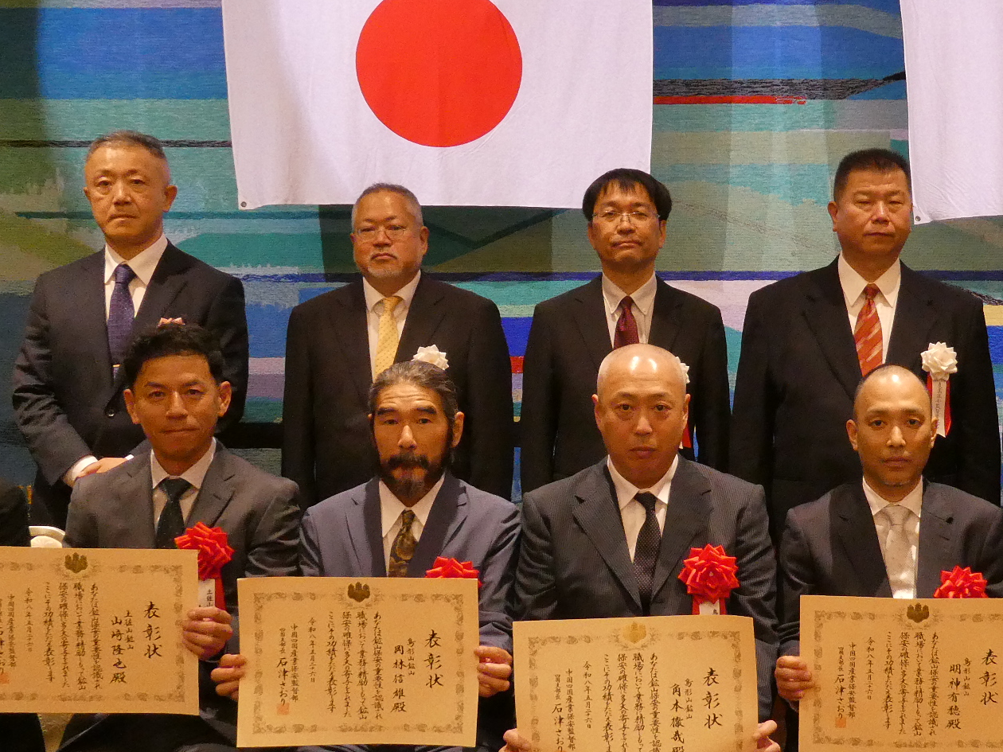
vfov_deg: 29.1
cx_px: 740
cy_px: 384
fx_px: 1449
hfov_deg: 37.3
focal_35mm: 50
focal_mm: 4.3
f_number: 3.3
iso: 500
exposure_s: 1/60
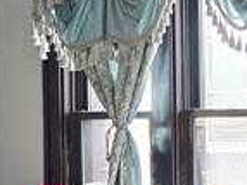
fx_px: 1176
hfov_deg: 8.5
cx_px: 879
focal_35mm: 165
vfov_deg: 9.0
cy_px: 156
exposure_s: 1/182
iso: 200
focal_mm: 6.3
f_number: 1.7
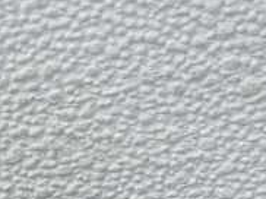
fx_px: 1182
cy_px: 378
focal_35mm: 154
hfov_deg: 12.0
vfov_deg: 9.1
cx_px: -178
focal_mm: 7.4
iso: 200
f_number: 2.8
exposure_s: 1/20
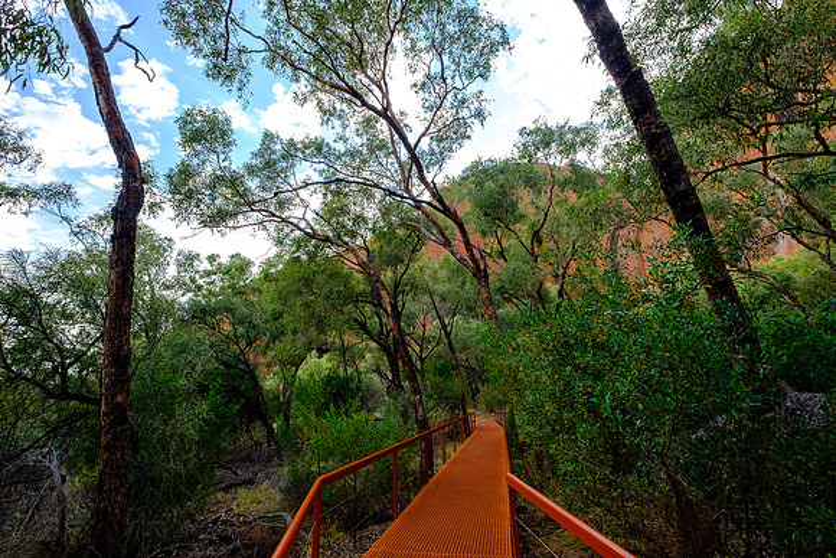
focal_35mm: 15
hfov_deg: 100.4
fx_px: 348
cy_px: 279
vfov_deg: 77.4
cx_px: 418
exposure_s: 1/120
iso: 200
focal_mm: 10
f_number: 5.6
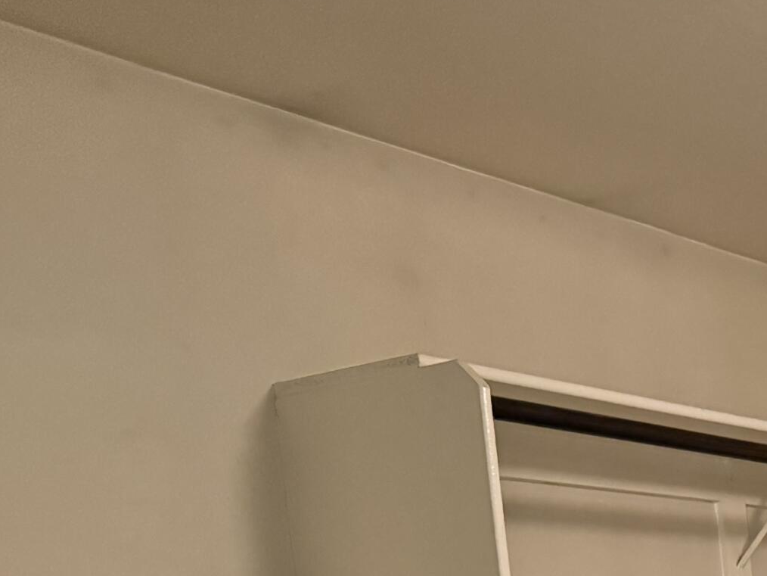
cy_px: 841
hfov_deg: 23.5
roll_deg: +4.0
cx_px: 1049
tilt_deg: -5.6
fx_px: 1574
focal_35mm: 71
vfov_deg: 18.6
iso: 1000
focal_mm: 6.76
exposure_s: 1/40
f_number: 1.78
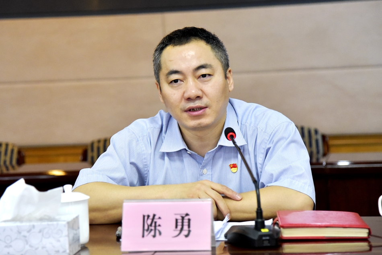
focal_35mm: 98
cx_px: 191
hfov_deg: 20.8
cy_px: 128
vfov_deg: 14.0
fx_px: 1040
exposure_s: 1/320
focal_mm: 98
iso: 5000
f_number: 4.5
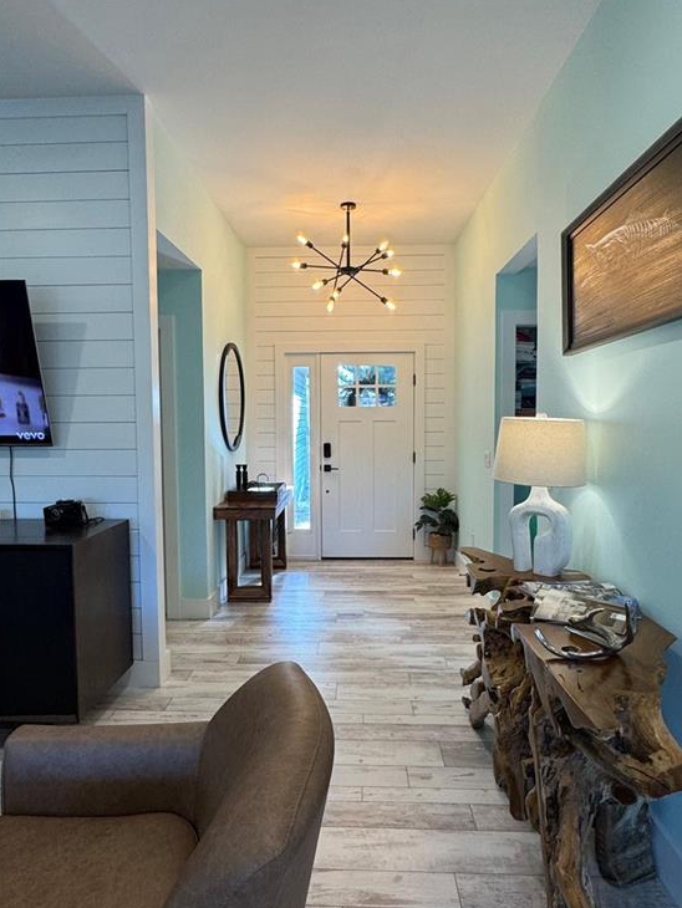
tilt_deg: -3.8
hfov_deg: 58.9
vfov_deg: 73.9
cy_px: 456
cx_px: 327
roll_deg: +0.8
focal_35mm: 23
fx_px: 604
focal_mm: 2.22
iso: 125
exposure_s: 1/120
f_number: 2.2
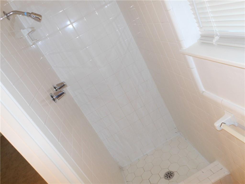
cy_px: 92
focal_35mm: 29
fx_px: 205
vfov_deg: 48.2
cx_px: 122
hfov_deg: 61.7
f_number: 3.3
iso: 200
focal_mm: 5.2
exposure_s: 1/25
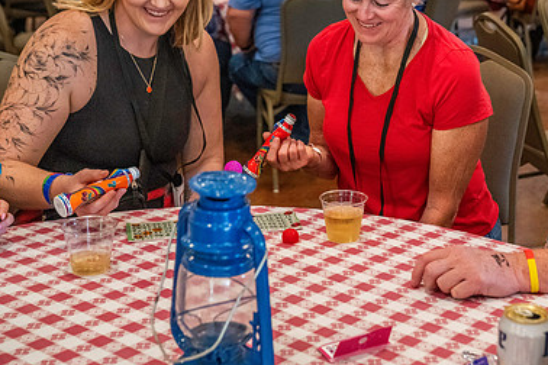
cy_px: 91
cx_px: 391
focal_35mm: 66
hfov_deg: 30.1
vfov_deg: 20.4
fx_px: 1005
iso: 10000
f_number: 4
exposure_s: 1/200
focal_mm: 43
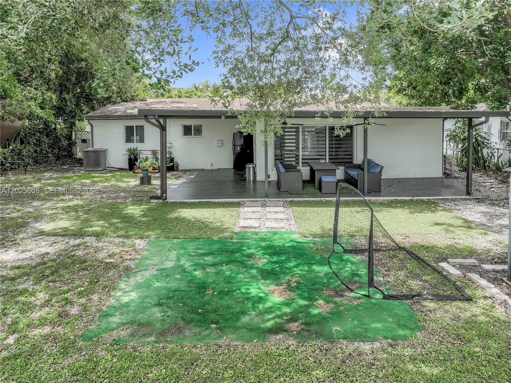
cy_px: 192
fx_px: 354
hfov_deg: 71.6
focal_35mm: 24
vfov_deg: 56.8
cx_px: 256
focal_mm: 12.29
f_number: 2.8
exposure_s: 1/1250
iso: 400
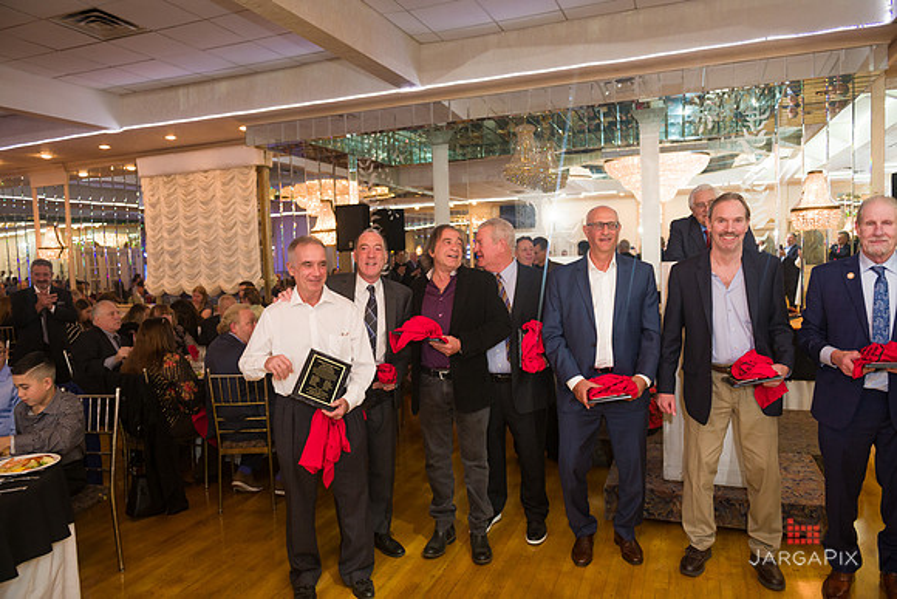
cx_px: 448
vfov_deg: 53.2
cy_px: 300
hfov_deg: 73.7
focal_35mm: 24
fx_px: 598
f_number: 3.2
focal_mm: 24
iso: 1000
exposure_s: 1/125
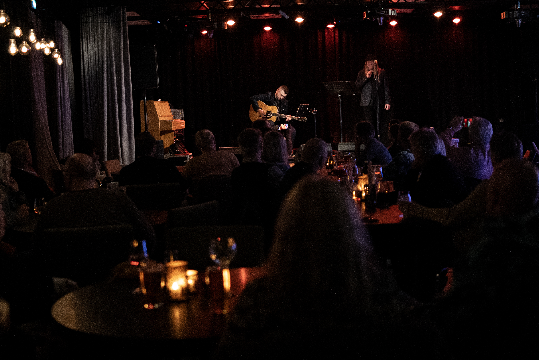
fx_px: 778
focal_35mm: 52
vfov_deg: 26.0
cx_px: 291
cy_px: 158
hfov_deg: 38.2
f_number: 1.4
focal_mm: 35
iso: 8000
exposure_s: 1/1000
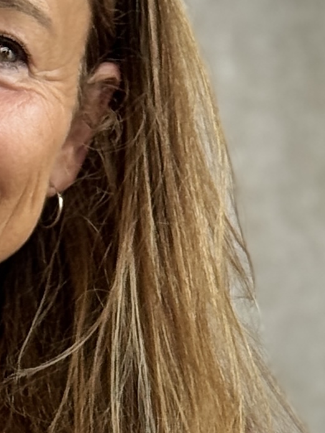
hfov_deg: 5.3
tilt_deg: -3.9
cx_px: -29
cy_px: 661
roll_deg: -0.2
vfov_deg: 7.0
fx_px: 3480
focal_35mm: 278
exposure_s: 1/163
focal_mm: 6.76
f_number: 1.78
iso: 64
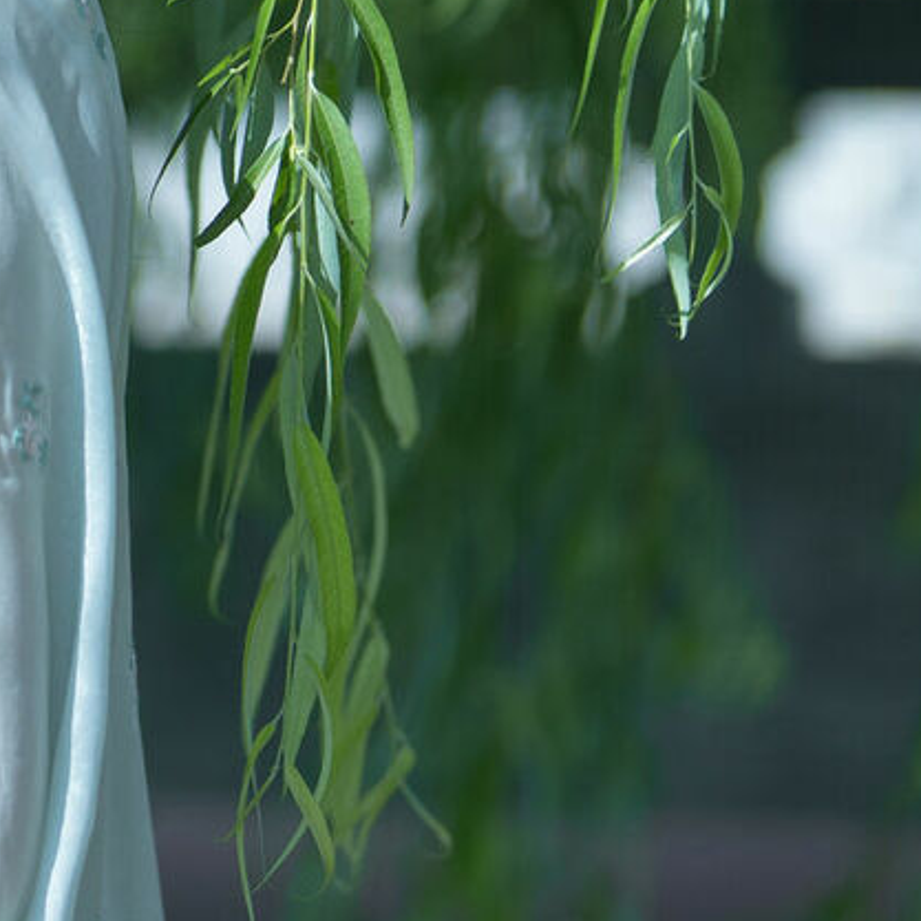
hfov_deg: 5.4
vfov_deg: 5.4
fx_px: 9663
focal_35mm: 321
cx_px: -201
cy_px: -321
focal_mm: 100
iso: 100
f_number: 2.8
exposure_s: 1/1000
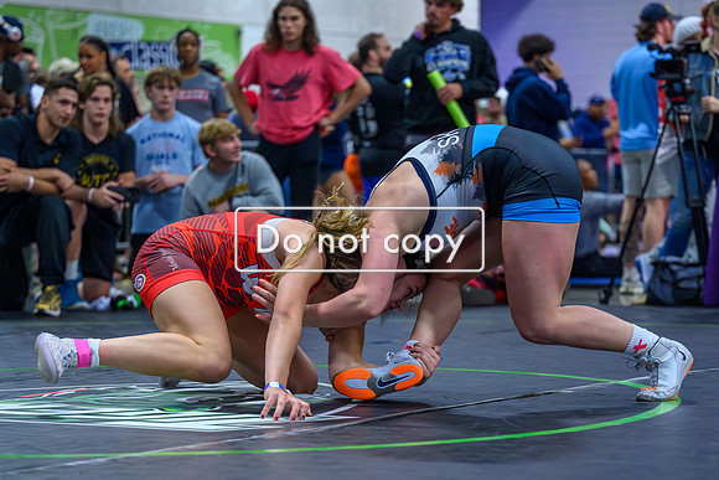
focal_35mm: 119
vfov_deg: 11.5
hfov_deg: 17.2
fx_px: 2372
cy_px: 340
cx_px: 367
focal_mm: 82
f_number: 2.8
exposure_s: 1/640
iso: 9000
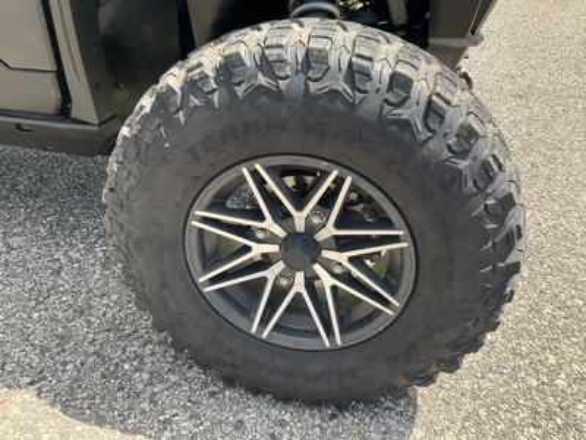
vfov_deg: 48.2
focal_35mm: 29
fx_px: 491
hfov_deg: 61.7
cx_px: 293
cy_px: 220
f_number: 1.8
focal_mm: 3
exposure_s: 1/473
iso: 25
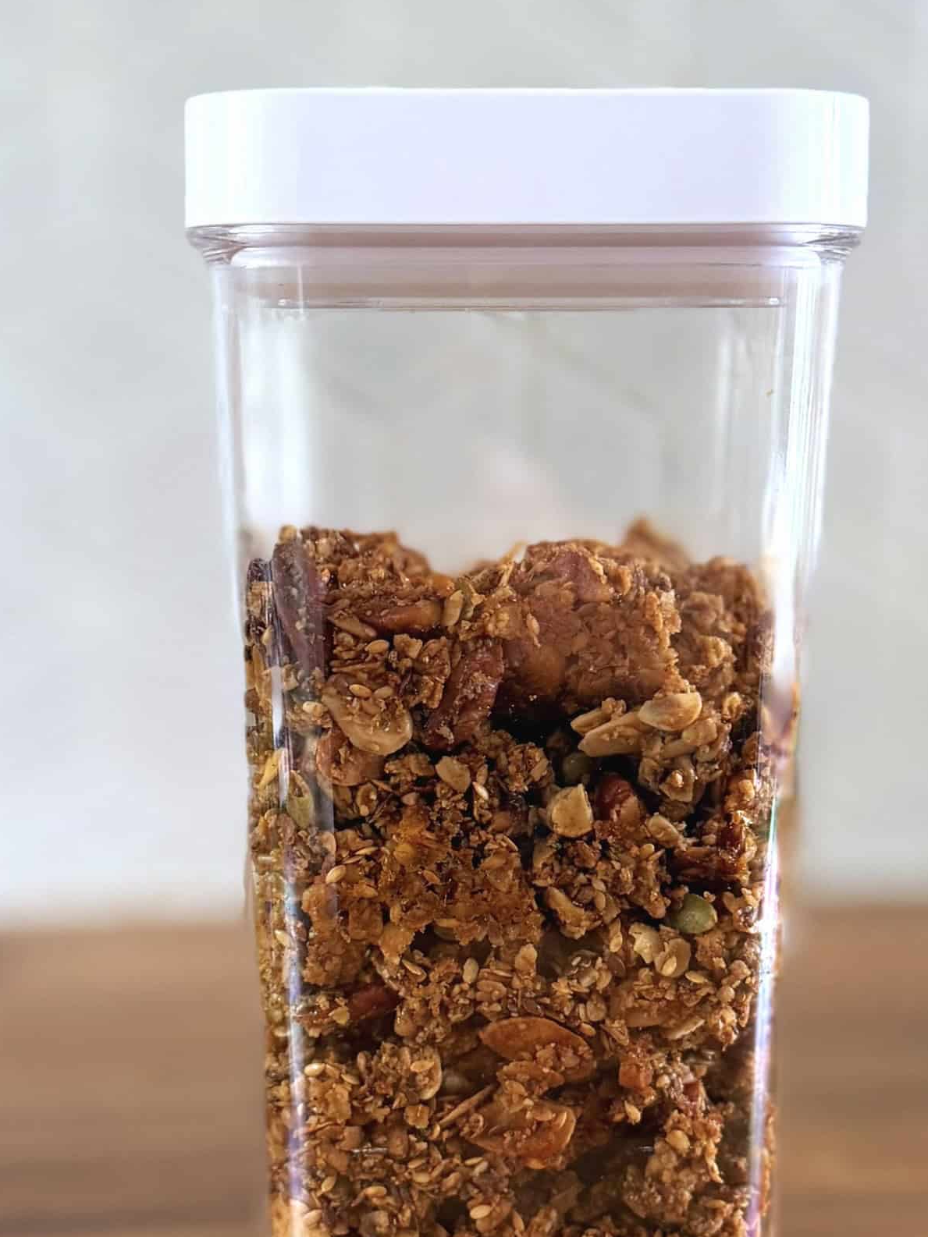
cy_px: 757
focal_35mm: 31
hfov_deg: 45.3
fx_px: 1108
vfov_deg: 57.8
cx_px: 521
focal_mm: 6.8
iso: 320
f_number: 1.8
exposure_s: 1/60
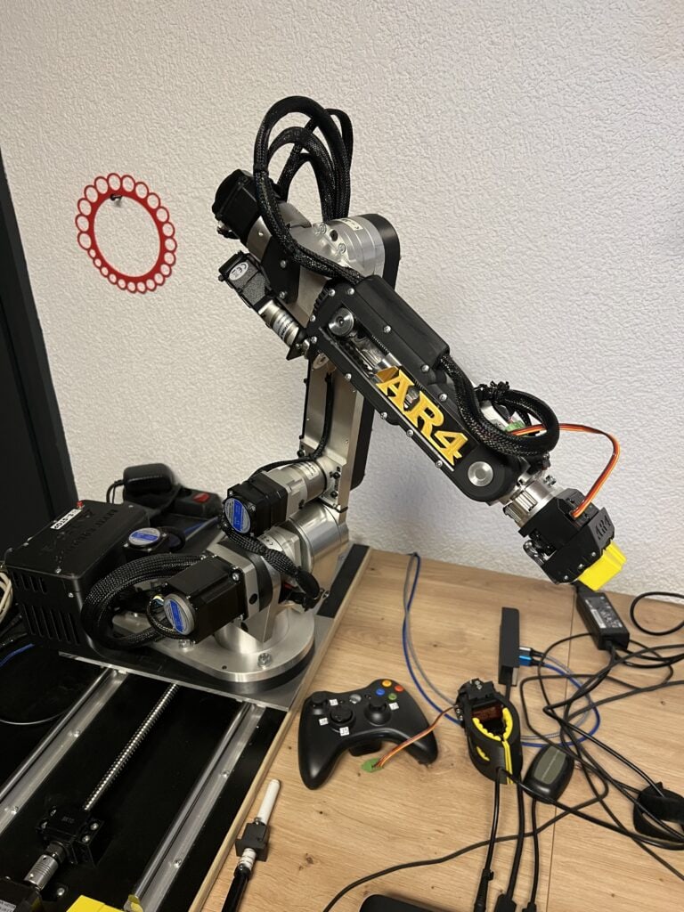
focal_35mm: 26
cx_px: 342
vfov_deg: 67.3
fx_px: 685
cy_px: 456
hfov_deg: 53.1
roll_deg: +1.8
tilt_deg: -25.7
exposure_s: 1/50
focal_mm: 5.7
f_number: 1.5
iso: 250
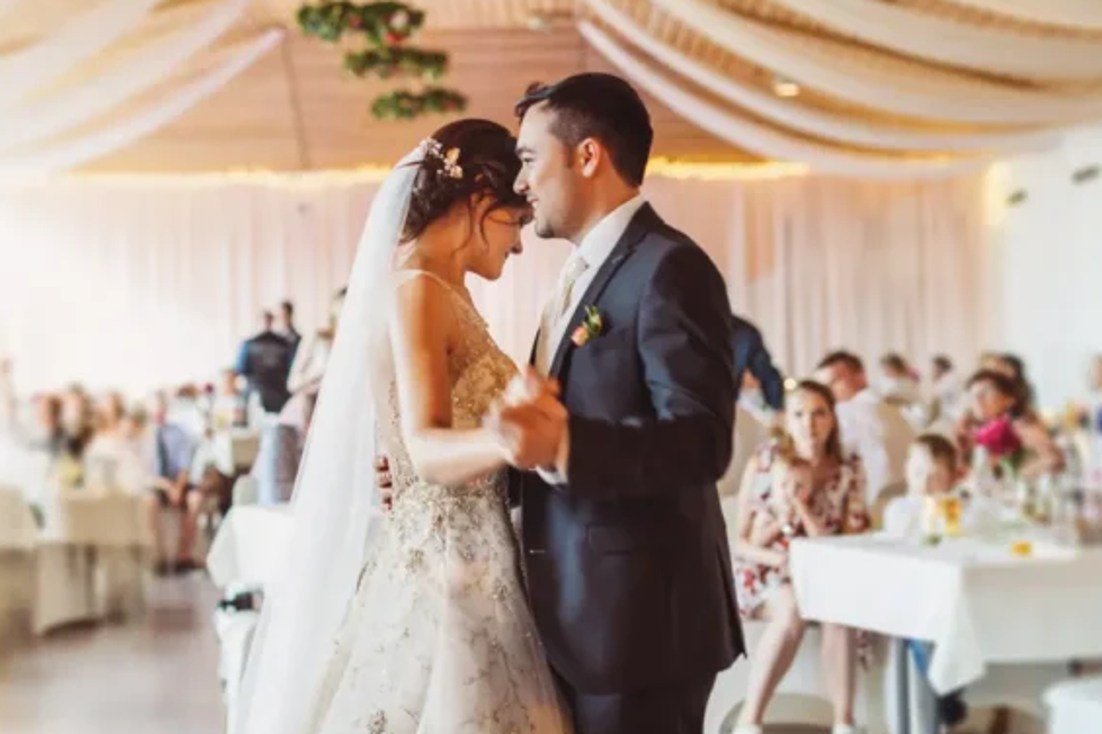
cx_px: 435
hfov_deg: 29.6
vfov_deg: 20.0
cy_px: 271
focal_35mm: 68
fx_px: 2080
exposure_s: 1/50
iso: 250
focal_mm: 50
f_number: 1.8
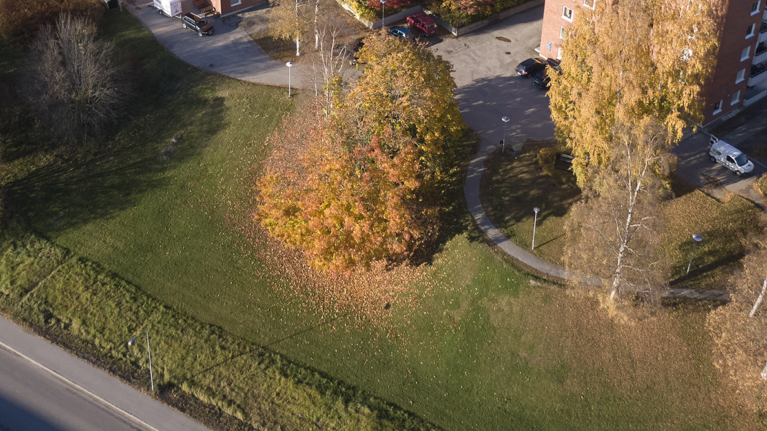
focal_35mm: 44
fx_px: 895
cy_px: -51
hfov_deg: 46.2
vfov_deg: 25.1
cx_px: 325
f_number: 2.8
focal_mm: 4.39
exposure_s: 1/500
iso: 100
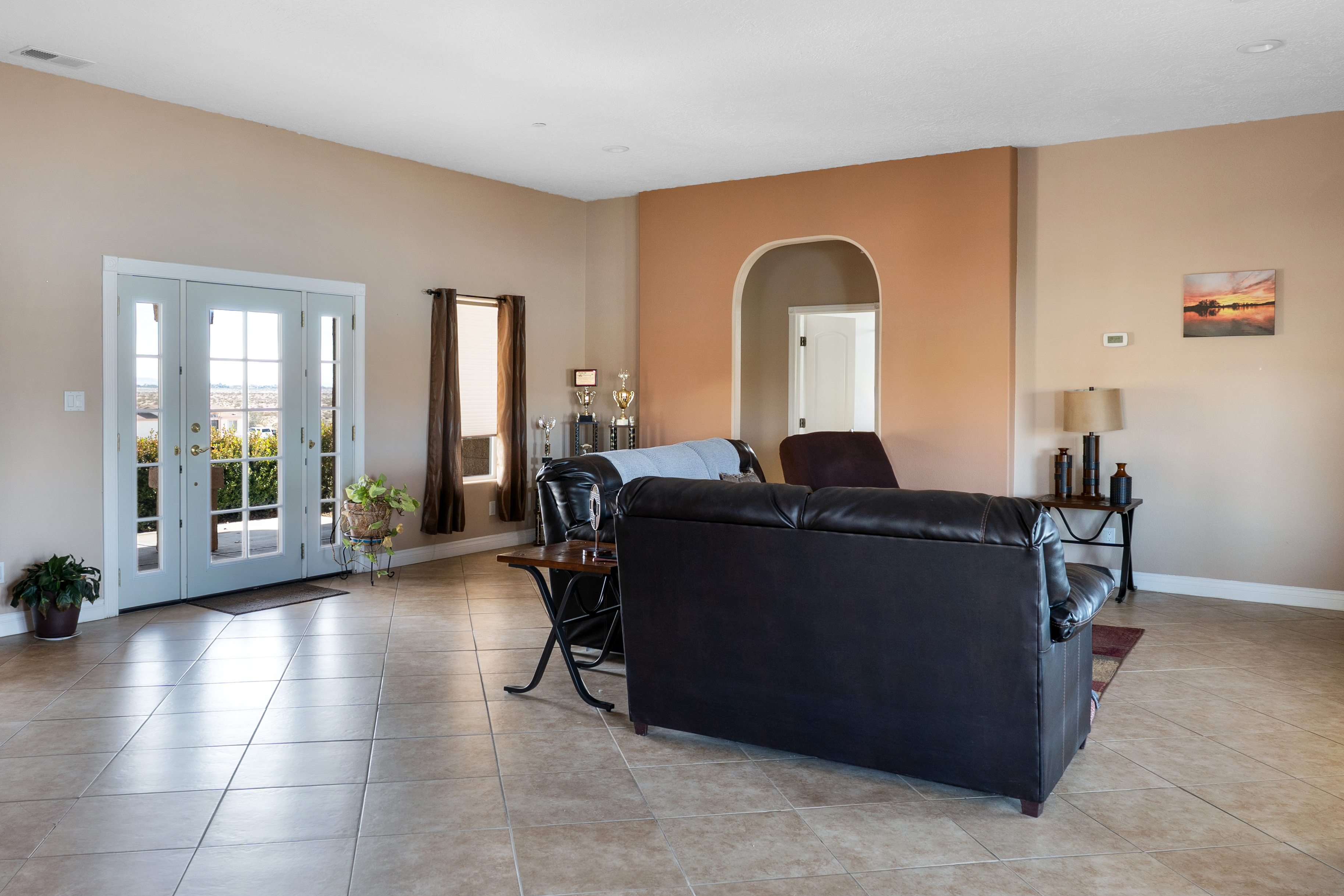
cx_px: 619
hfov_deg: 67.3
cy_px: 429
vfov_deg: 47.9
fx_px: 1008
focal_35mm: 27
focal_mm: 17
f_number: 8
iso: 100
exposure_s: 1/4
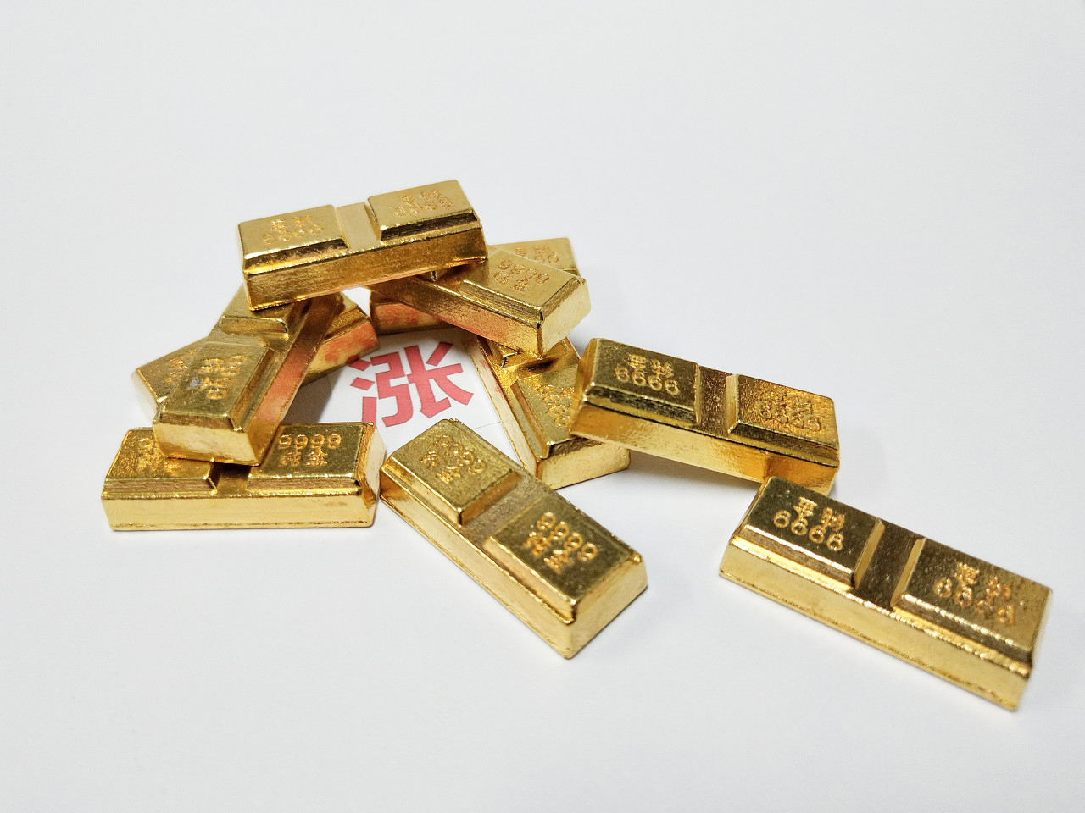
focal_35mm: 30
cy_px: 406
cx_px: 542
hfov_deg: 60.0
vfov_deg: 46.8
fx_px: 940
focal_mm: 3.95
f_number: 1.8
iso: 143
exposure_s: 1/100
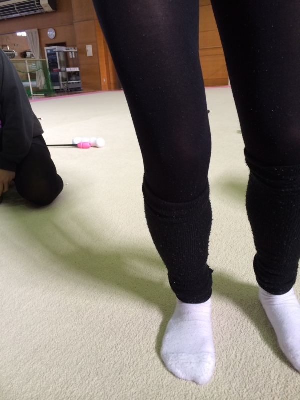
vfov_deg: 60.0
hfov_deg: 46.8
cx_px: 150
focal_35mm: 30
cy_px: 200
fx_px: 347
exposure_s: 1/33
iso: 40
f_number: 2.2
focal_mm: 4.12
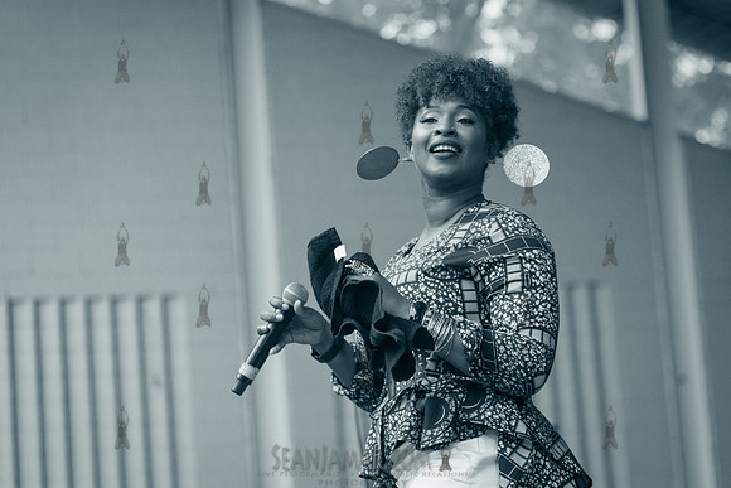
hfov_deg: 18.9
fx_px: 2198
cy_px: 252
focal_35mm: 108
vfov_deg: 12.7
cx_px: 391
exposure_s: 1/1000
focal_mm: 86
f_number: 2.8
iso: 1600
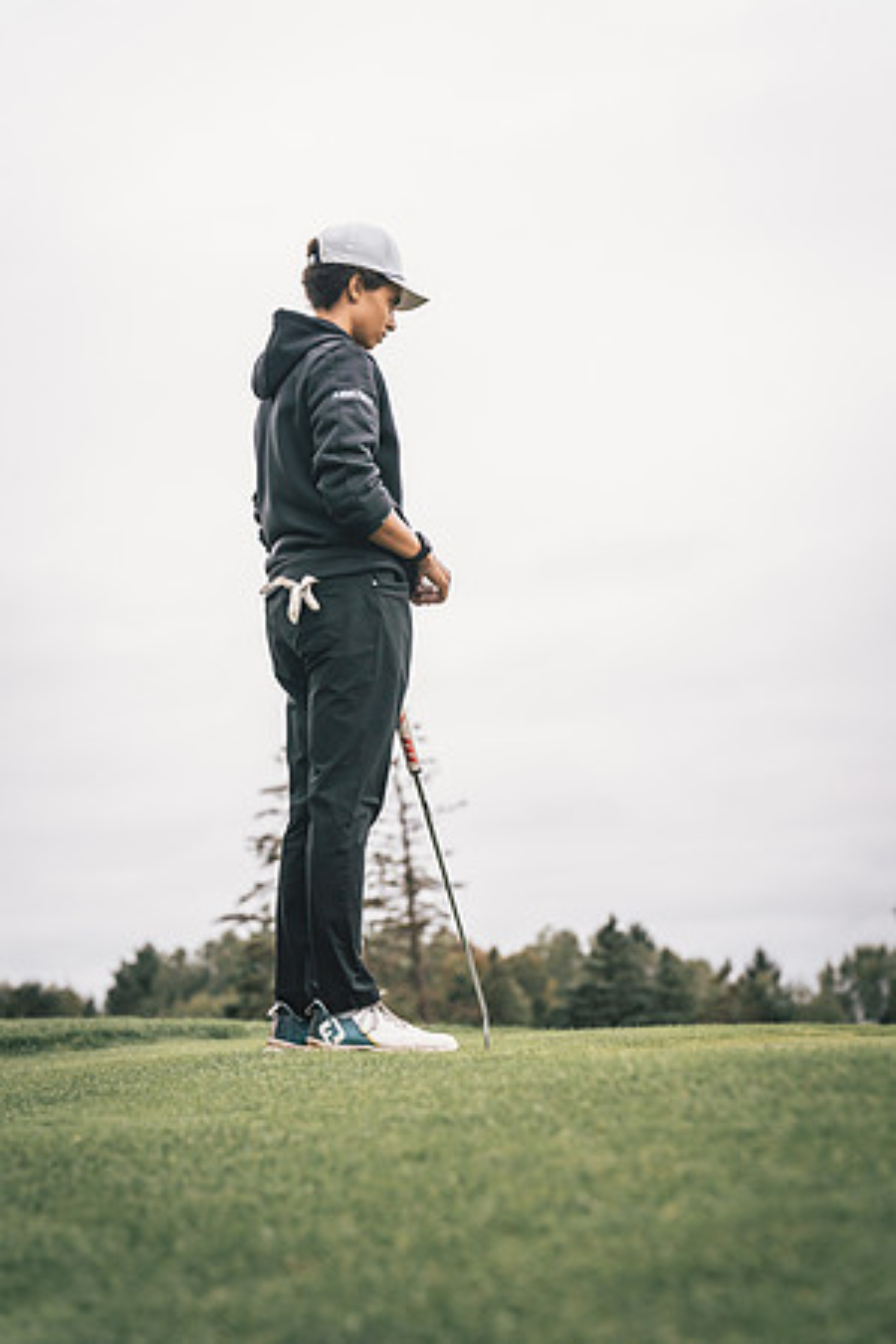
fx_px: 2725
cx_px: 448
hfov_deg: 18.7
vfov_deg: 27.7
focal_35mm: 73
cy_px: 672
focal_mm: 73
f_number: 3.5
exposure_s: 1/4000
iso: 800
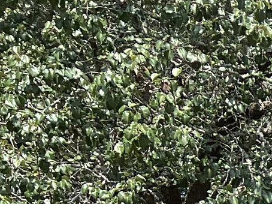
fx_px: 1382
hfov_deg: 8.9
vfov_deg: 7.3
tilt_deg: -0.5
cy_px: 660
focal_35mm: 176
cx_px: 848
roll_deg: -3.1
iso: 50
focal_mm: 5.7
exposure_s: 1/2045
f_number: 1.5
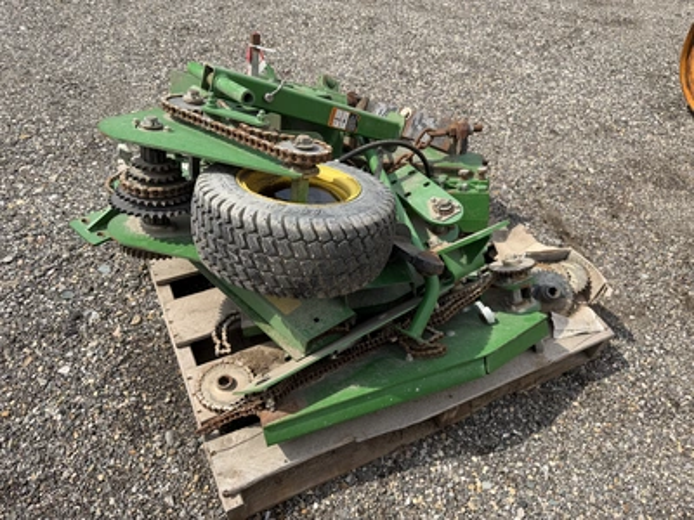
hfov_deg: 71.6
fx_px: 481
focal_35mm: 24
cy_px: 260
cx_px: 347
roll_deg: -5.2
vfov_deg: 56.8
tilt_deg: -43.7
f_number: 1.78
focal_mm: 6.76
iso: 80
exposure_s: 1/3021
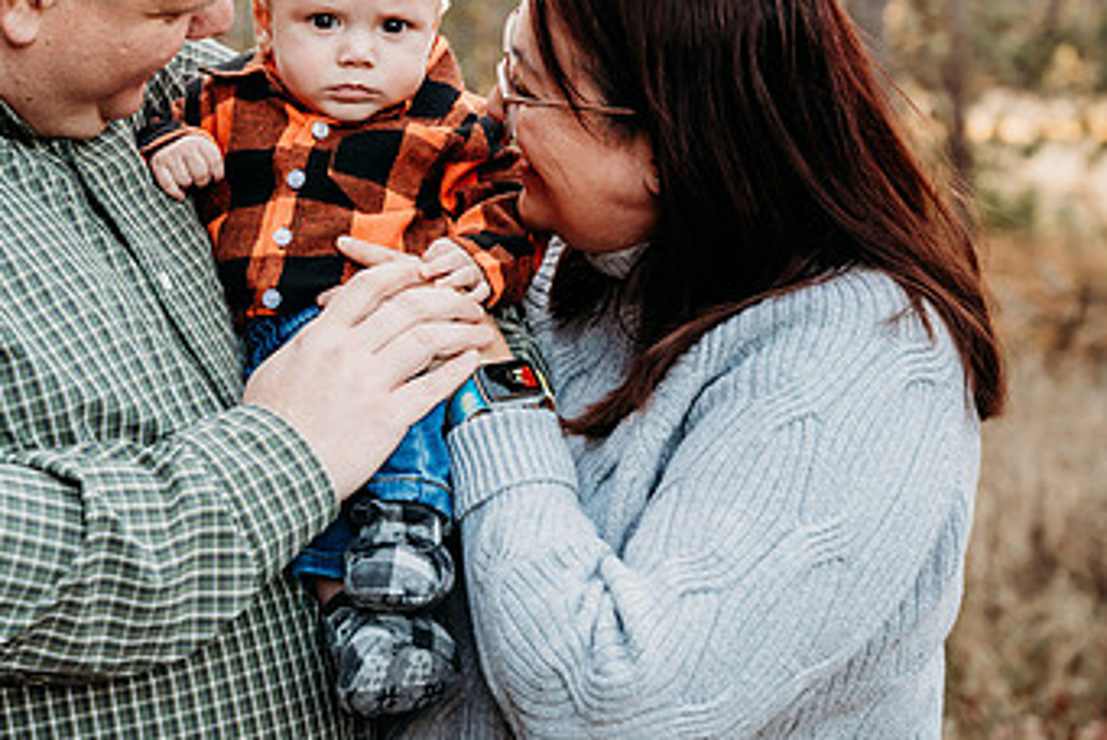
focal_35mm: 119
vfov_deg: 11.5
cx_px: 370
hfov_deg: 17.1
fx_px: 3662
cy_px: 128
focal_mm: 70
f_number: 5
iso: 640
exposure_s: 1/200
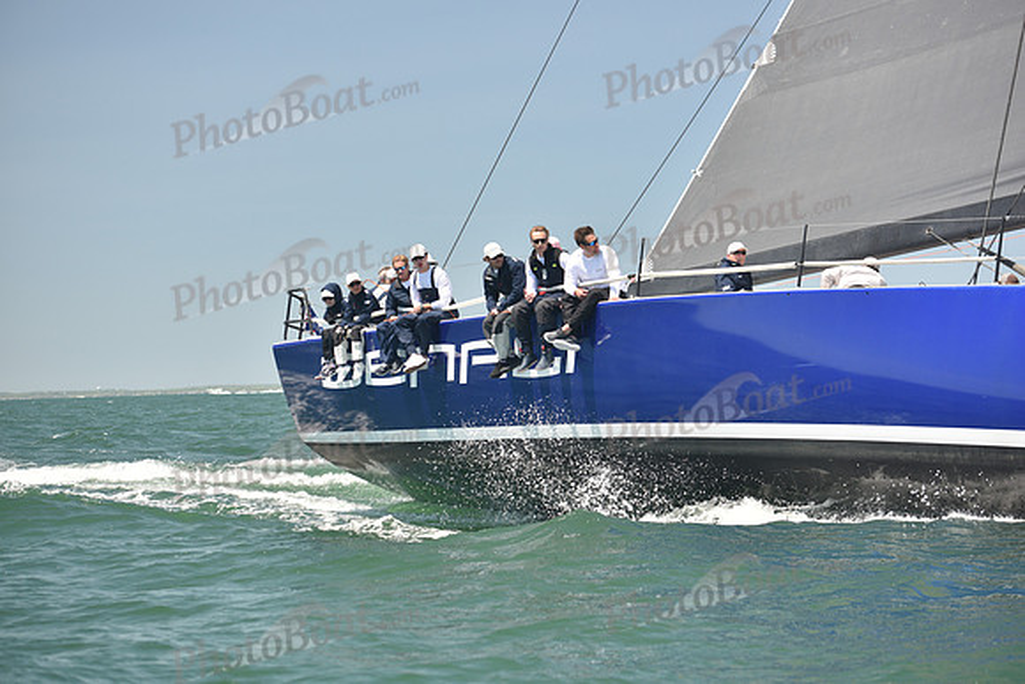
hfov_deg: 22.6
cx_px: 512
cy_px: 342
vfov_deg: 15.2
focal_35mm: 90
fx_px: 2563
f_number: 3.5
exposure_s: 1/800
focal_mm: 90
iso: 250
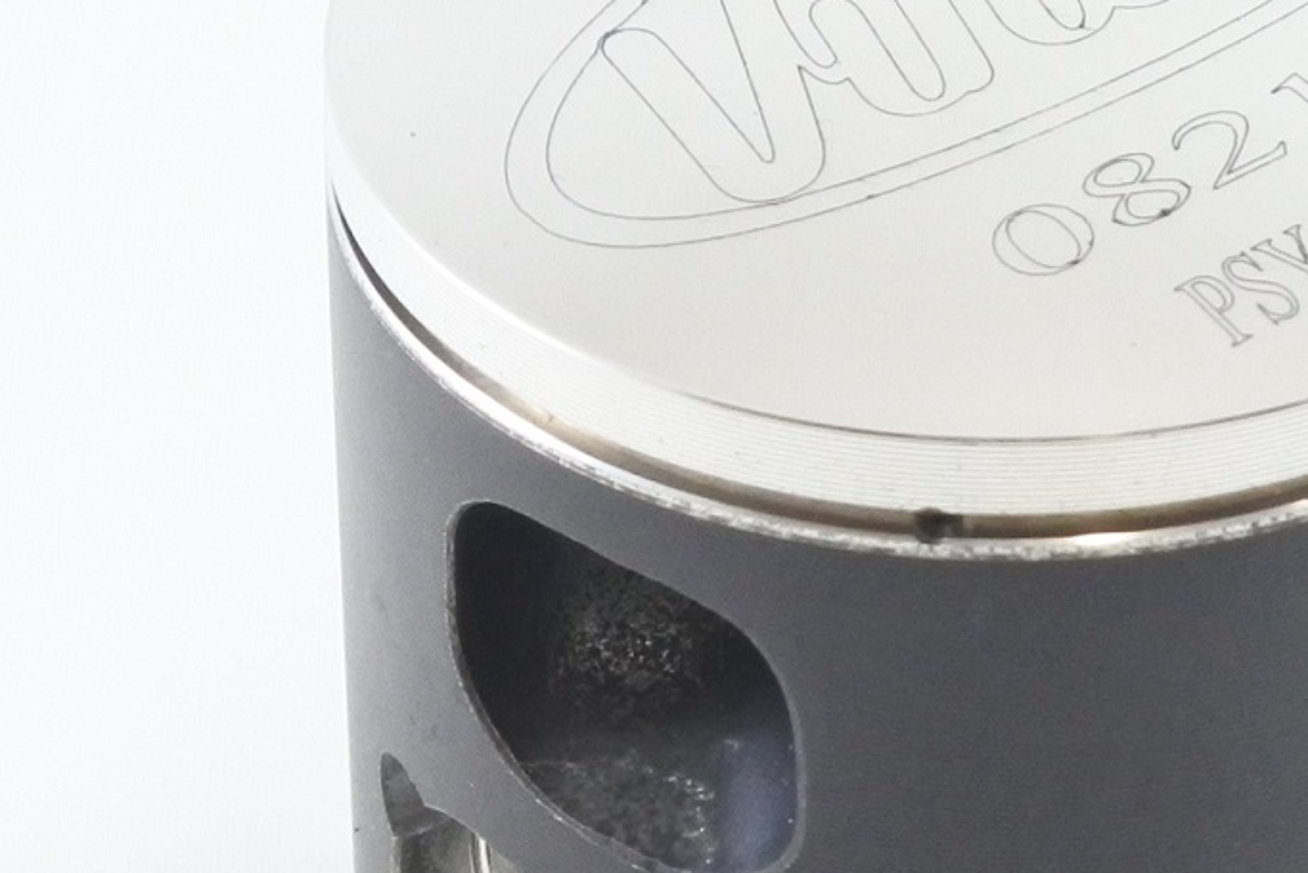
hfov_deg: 10.4
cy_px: 538
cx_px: 1009
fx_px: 7160
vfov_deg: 7.0
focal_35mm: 197
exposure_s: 1/125
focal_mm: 22.3
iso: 800
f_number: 4.8
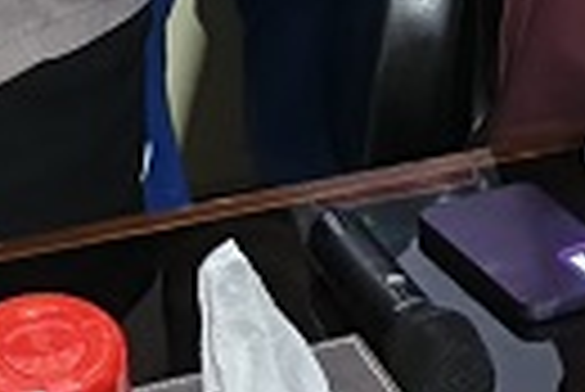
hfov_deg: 10.7
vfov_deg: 6.6
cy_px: -870
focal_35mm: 184
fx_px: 2993
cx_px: 891
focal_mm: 5.56
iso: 615
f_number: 1.8
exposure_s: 1/50
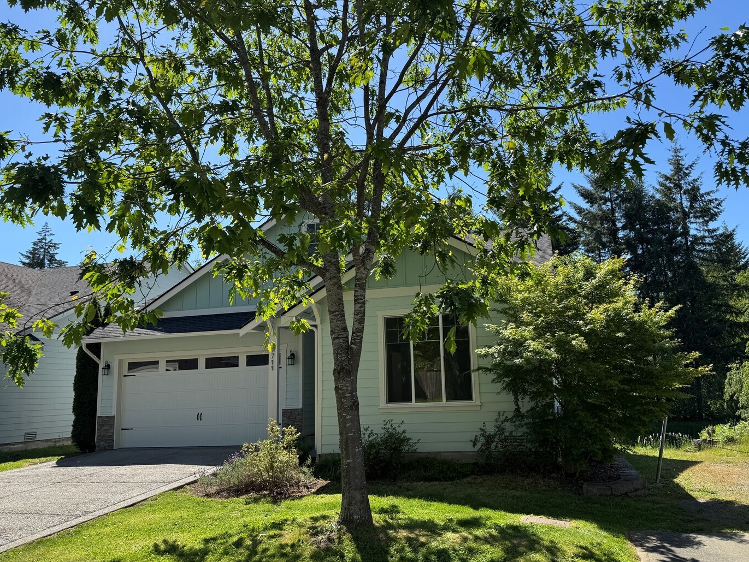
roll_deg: +1.7
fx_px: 606
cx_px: 408
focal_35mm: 28
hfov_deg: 63.3
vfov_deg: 49.8
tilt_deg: +10.6
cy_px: 279
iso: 80
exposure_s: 1/2105
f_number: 1.78
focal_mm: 6.76
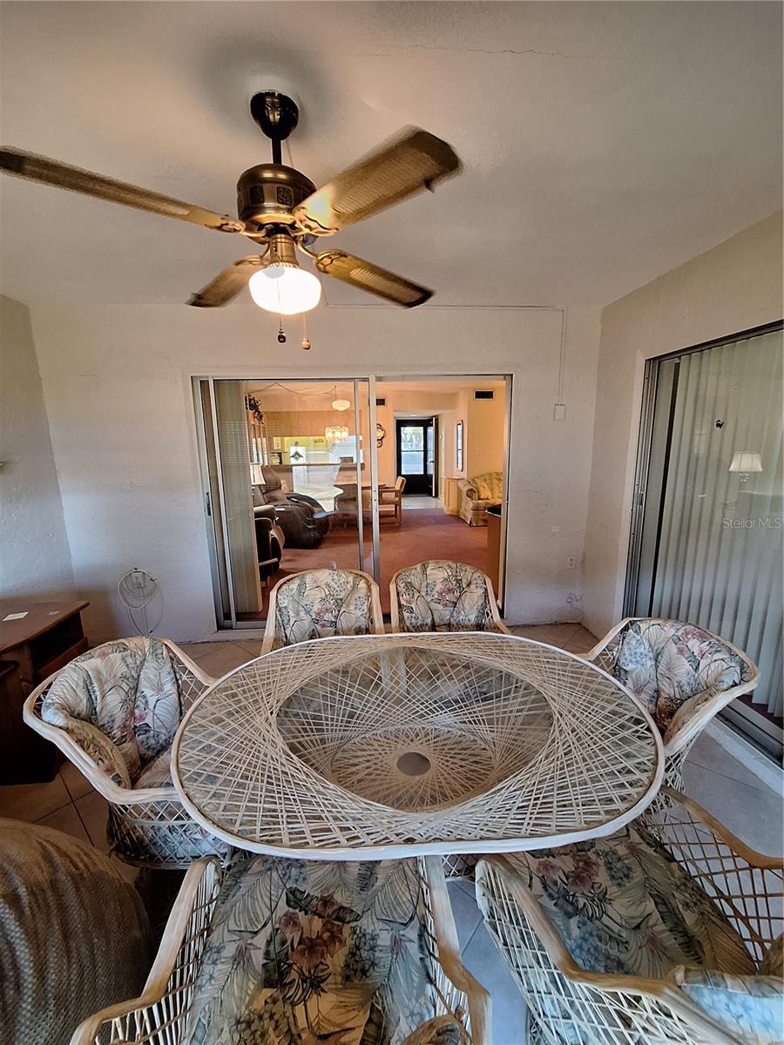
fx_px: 393
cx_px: 392
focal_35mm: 13
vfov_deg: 106.2
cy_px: 522
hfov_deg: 89.9
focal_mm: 1.74
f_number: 2.2
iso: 200
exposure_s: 1/24
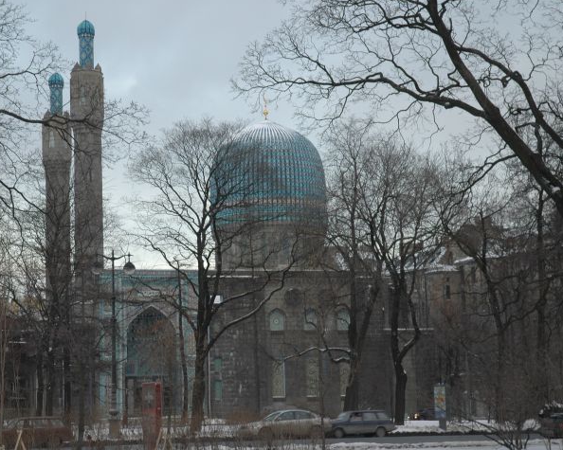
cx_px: 226
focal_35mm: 82
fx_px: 1366
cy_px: 224
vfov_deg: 18.7
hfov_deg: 23.3
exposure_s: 1/80
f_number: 4.5
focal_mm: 48
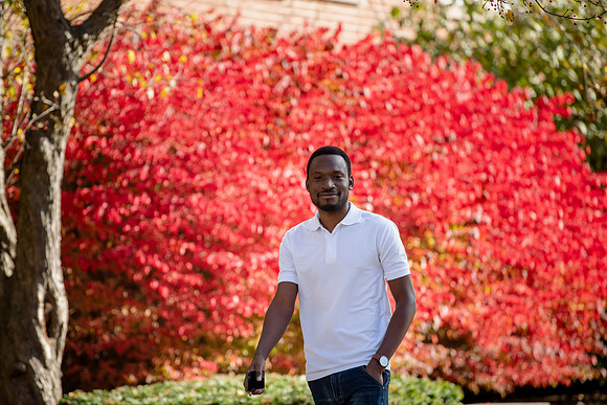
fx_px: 3373
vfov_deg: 6.9
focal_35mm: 200
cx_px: 304
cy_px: 202
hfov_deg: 10.3
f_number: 3.5
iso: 160
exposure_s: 1/400
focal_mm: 200
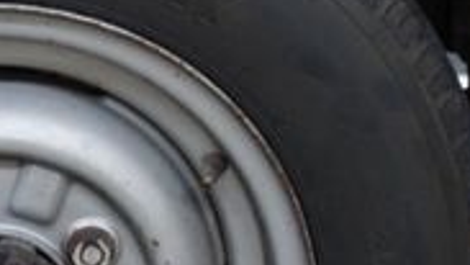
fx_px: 1234
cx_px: 15
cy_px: 162
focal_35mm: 99
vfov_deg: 12.2
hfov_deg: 20.9
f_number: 3.5
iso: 640
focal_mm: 18
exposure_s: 1/30
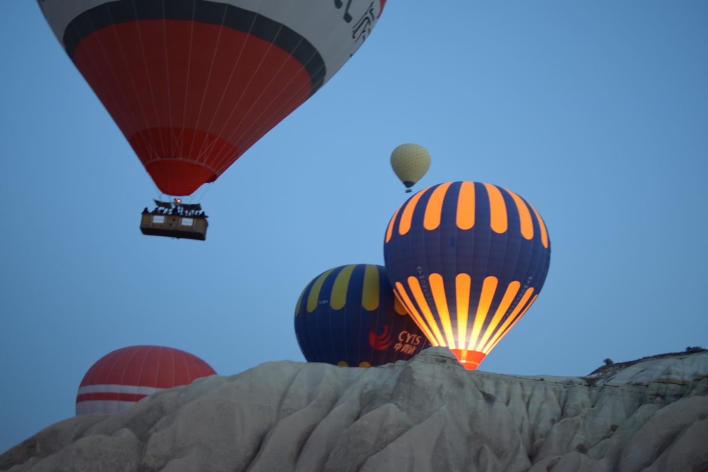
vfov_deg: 25.8
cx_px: 354
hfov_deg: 37.9
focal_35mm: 52
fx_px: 1032
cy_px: 236
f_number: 1.8
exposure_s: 1/40
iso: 400
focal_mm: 35
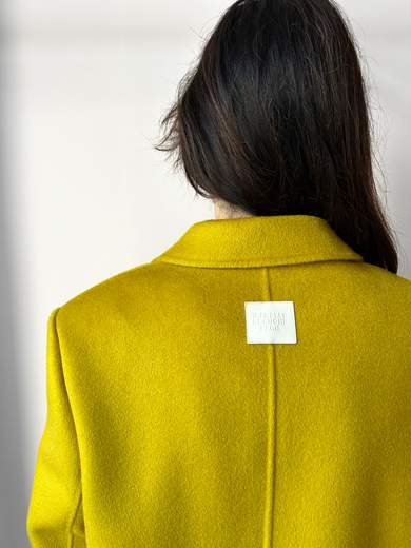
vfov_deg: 67.3
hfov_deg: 53.1
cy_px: 274
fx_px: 412
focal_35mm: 26
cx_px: 206
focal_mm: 5.7
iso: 80
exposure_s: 1/100
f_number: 1.5
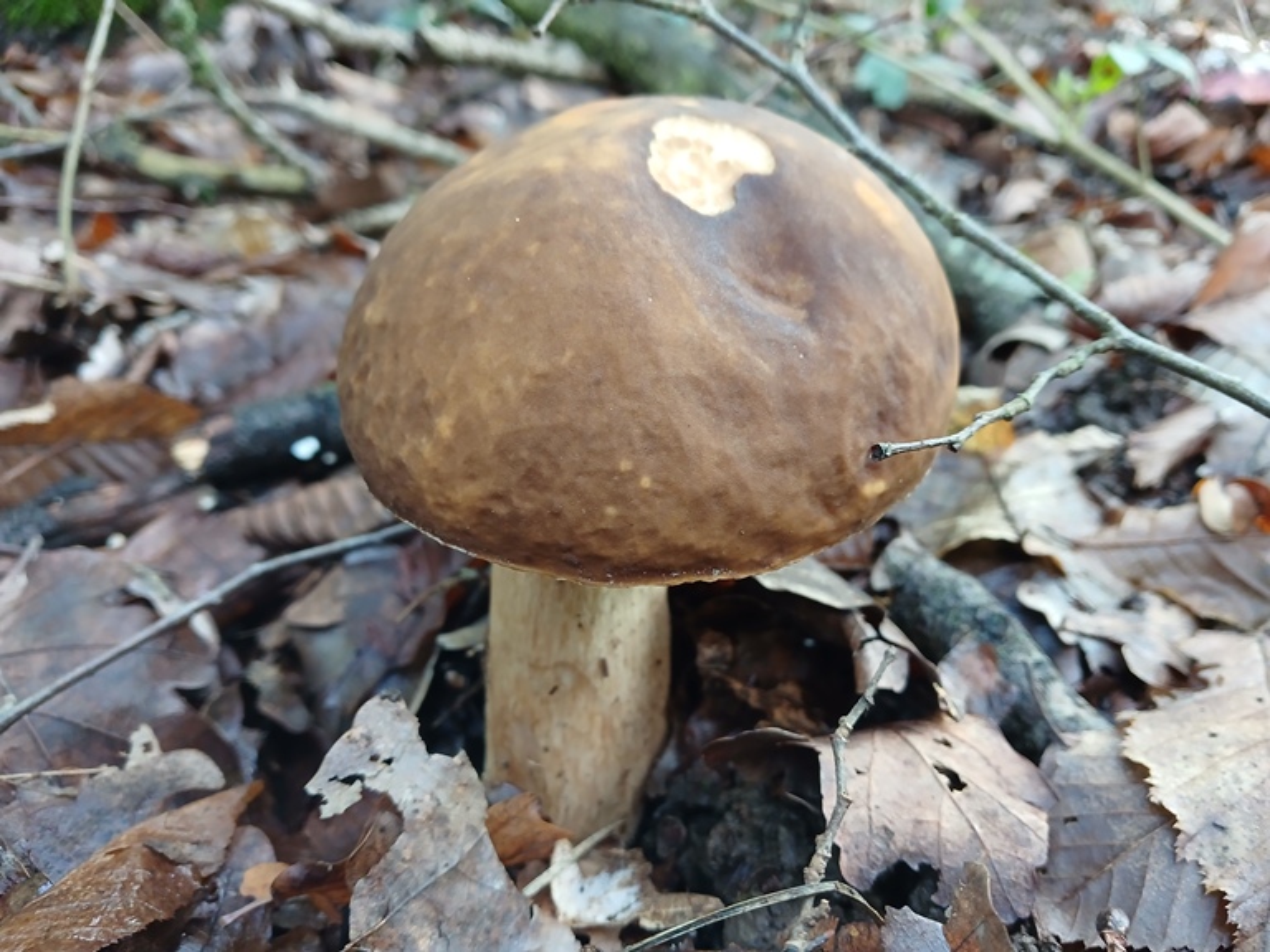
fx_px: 991
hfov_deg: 65.3
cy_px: 476
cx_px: 635
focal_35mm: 27
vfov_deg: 51.4
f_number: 1.8
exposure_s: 1/33.3
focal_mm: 3.98
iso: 200
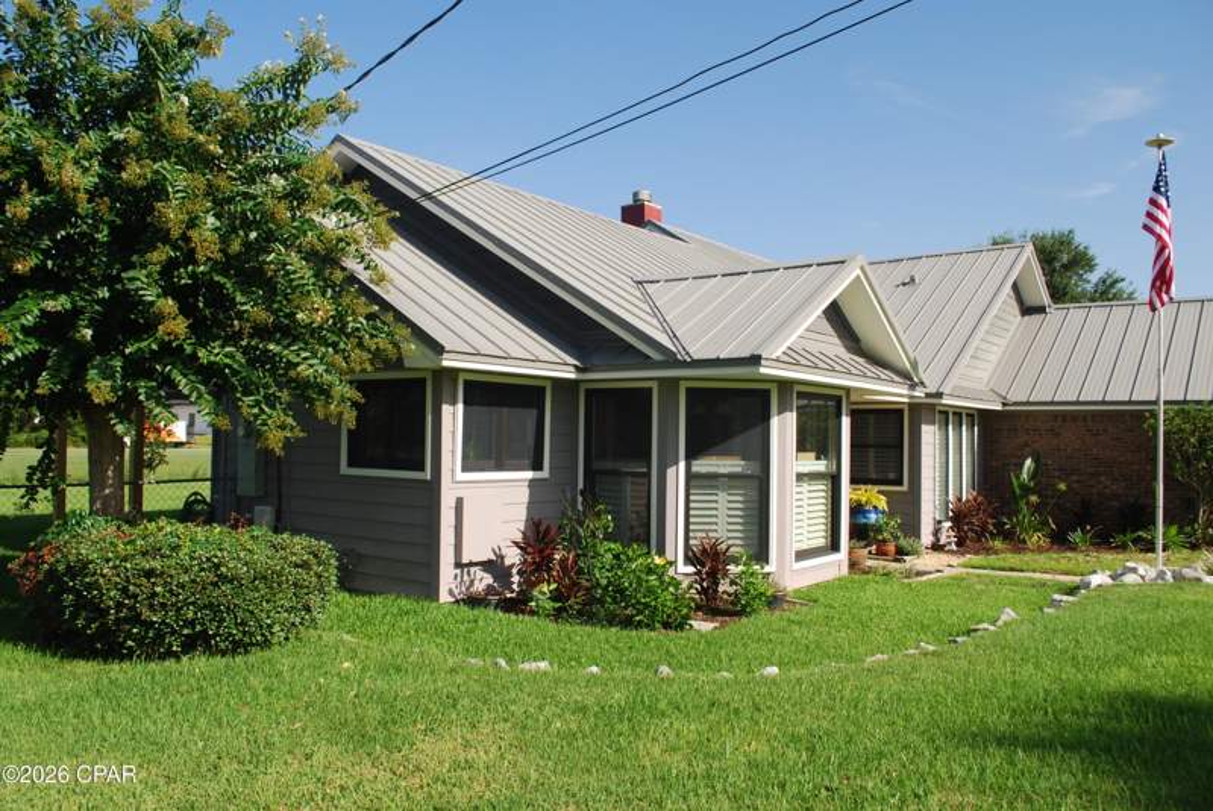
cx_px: 606
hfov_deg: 67.3
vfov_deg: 48.0
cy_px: 406
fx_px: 911
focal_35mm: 27
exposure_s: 1/200
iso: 100
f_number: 7.1
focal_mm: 18
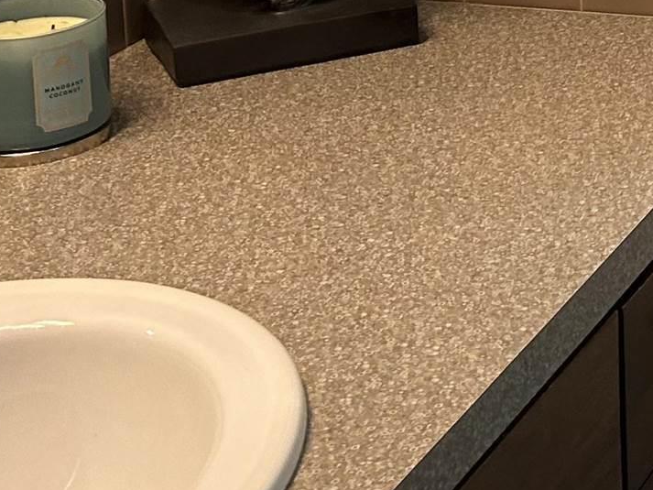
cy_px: -326
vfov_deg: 12.3
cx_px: 1159
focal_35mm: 112
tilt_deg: -11.5
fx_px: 2113
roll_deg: -0.8
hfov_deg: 15.3
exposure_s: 1/60
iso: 100
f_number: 1.5
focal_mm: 5.7
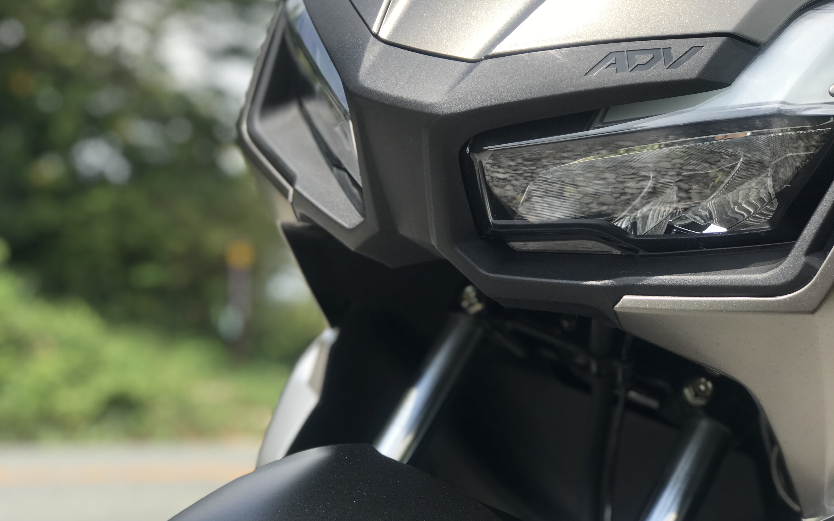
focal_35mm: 61
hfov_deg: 33.5
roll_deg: +0.9
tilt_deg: +5.6
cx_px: 416
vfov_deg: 21.3
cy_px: 230
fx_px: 1386
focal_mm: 6.6
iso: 20
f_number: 2.8
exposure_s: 1/567
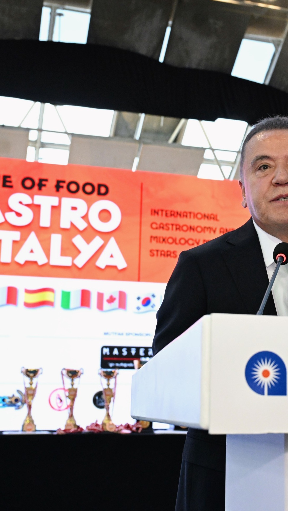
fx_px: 703
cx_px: 296
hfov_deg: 22.2
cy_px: 257
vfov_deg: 40.0
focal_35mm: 52
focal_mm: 32.5
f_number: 4.5
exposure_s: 1/323
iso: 5000
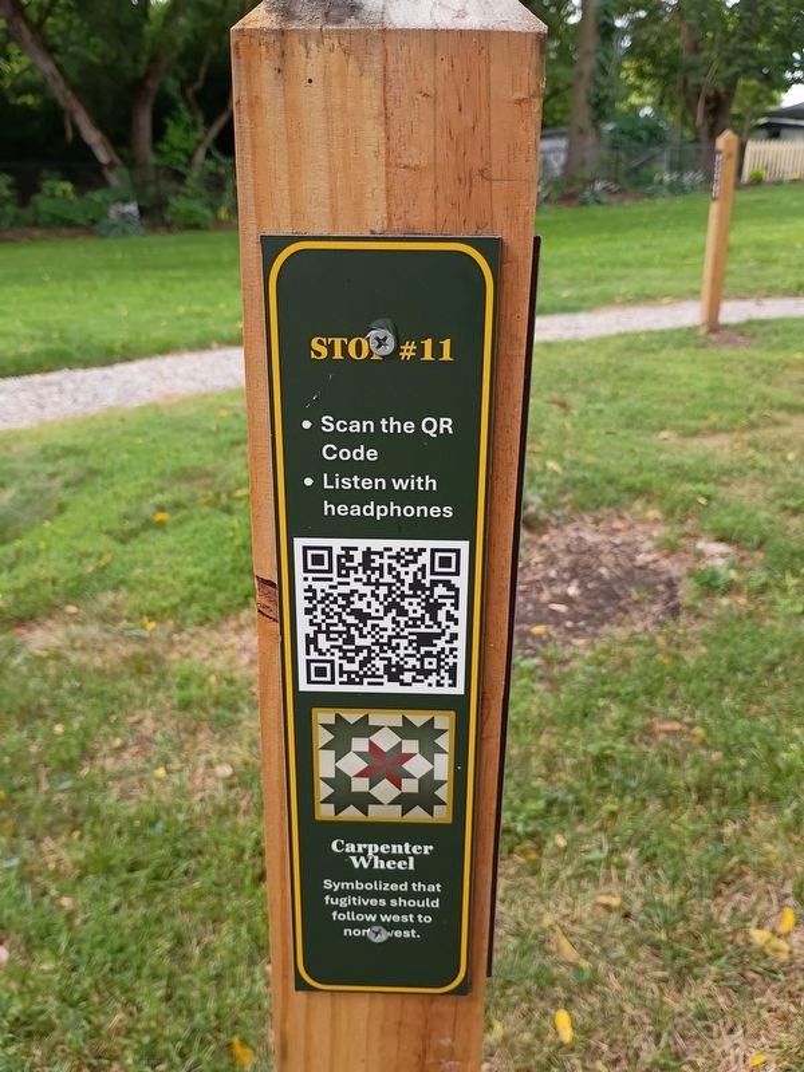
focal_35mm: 29
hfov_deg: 48.2
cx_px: 402
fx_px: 898
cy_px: 536
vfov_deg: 61.7
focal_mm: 4.27
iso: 105
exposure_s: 1/120
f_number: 1.8
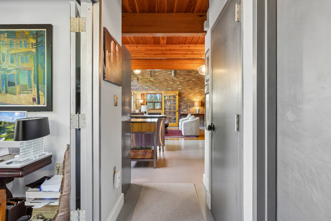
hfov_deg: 84.0
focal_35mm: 20
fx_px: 184
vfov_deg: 61.9
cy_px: 110
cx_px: 166
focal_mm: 20
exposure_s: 1/2.5
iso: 160
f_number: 10
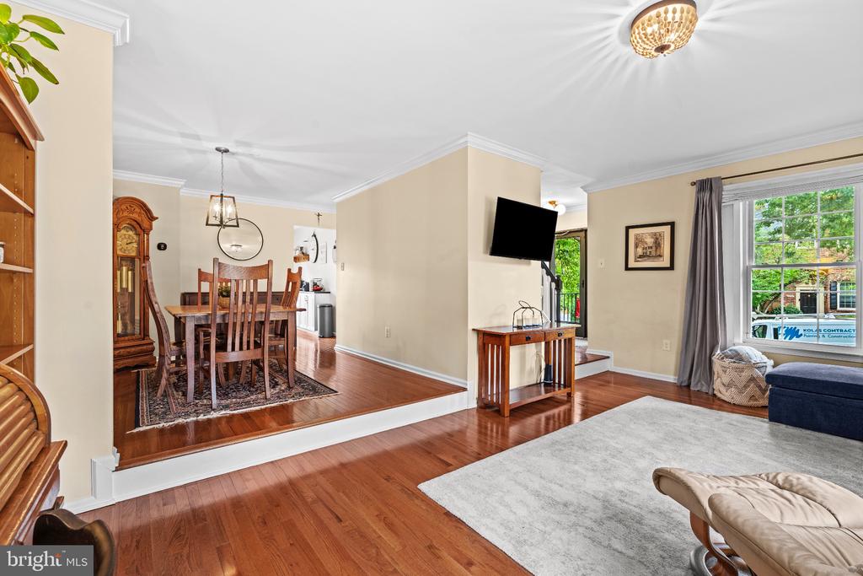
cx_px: 432
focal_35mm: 16
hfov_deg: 96.7
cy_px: 288
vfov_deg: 73.8
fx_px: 384
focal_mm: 16
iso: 100
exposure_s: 13
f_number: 9
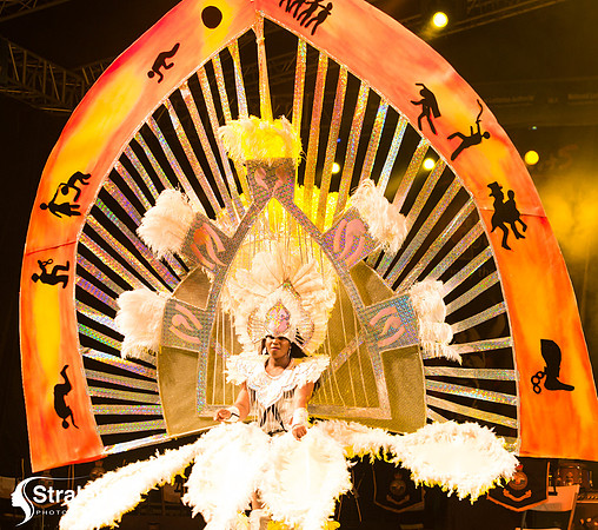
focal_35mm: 95
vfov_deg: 17.1
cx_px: 291
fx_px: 1756
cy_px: 301
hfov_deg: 19.3
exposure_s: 1/160
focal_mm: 70
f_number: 5.6
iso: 2500
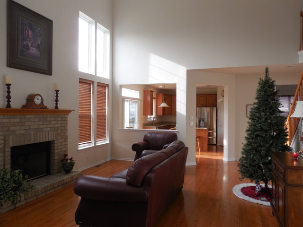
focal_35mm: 25
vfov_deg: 54.9
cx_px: 152
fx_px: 219
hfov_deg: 69.4
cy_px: 114
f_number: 3.3
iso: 125
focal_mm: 4.5
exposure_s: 1/60
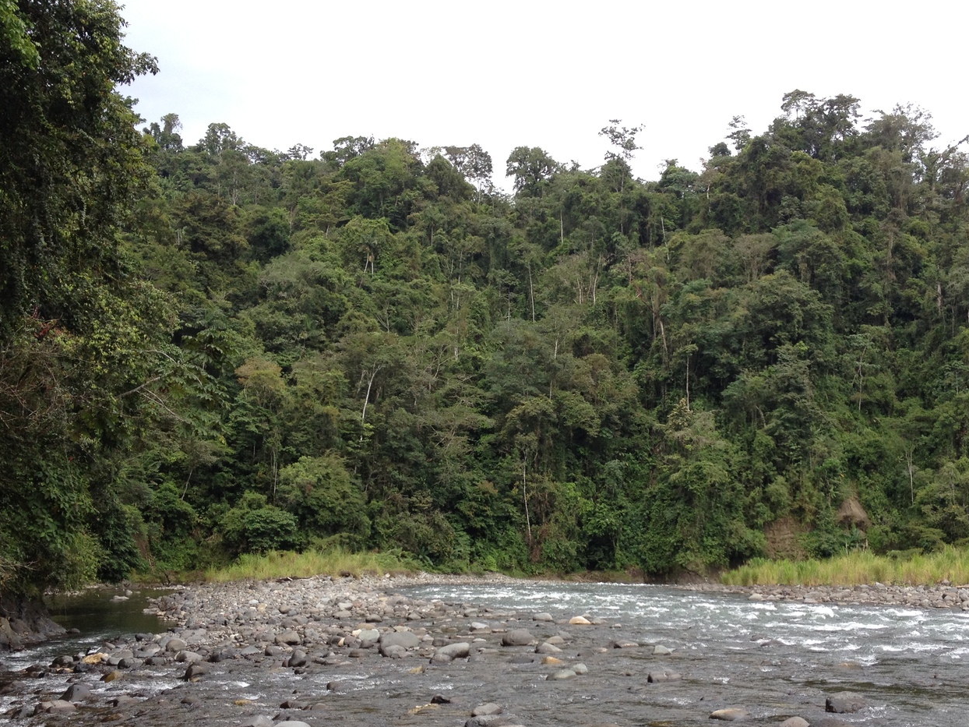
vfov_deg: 32.1
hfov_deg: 42.0
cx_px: 560
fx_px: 1260
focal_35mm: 45
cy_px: 450
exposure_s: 1/673
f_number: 2.4
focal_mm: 4.28
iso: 50
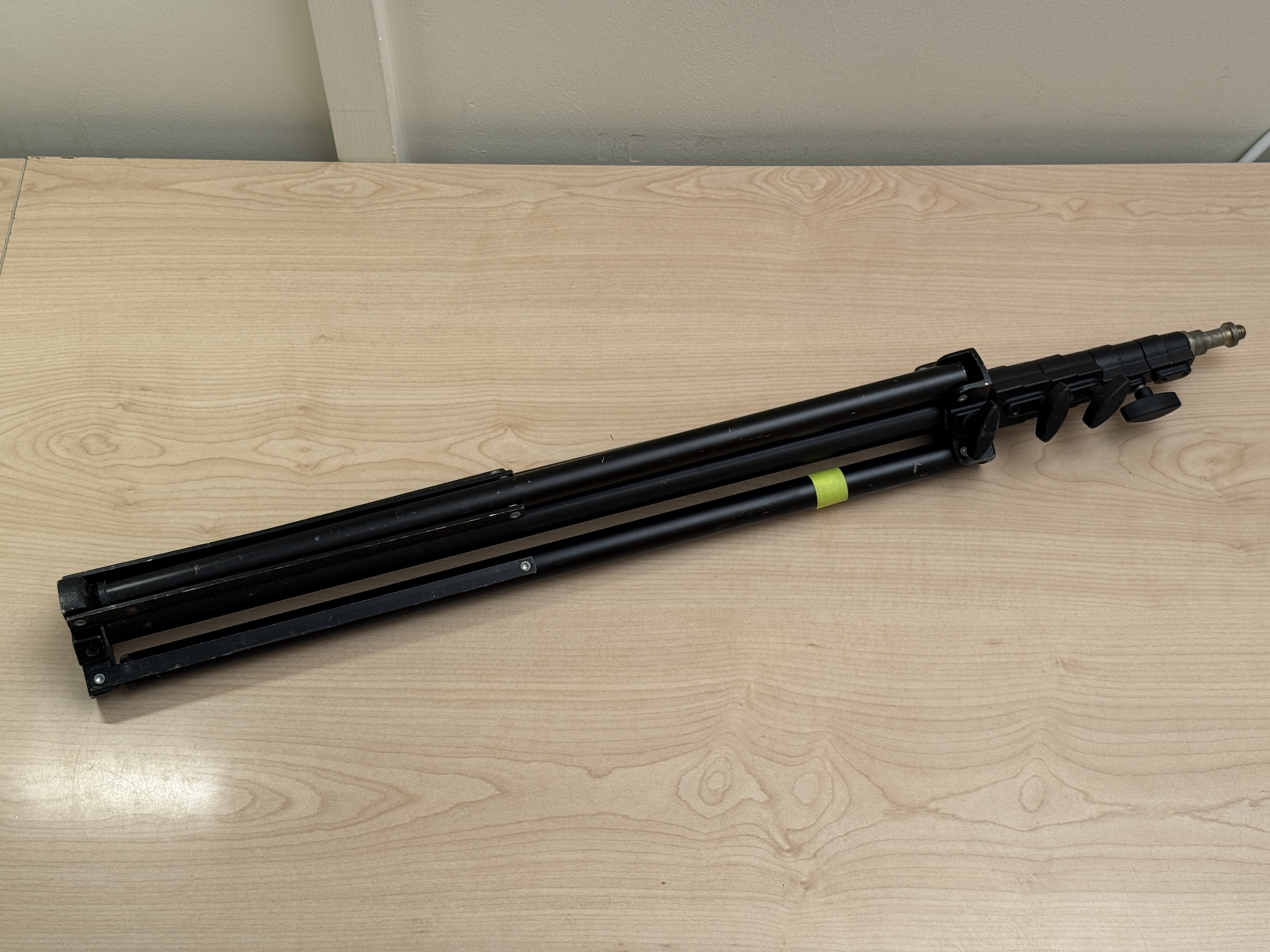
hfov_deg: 39.7
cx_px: 635
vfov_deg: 30.3
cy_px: 476
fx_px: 1761
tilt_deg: -56.8
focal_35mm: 48
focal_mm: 6.76
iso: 50
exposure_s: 1/100
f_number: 1.78
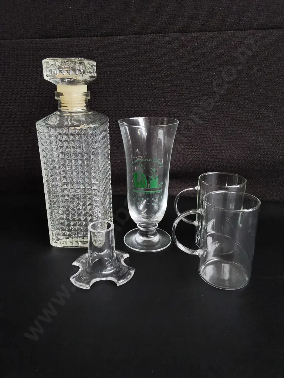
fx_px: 295
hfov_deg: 51.4
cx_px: 142
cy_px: 189
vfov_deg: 65.3
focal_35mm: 27
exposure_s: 1/100
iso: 200
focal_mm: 2.87
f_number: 2
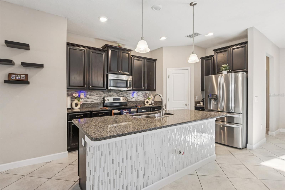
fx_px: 135
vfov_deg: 70.4
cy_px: 95
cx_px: 142
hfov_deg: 93.3
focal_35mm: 17
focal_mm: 17
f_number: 8
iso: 400
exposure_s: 1/13
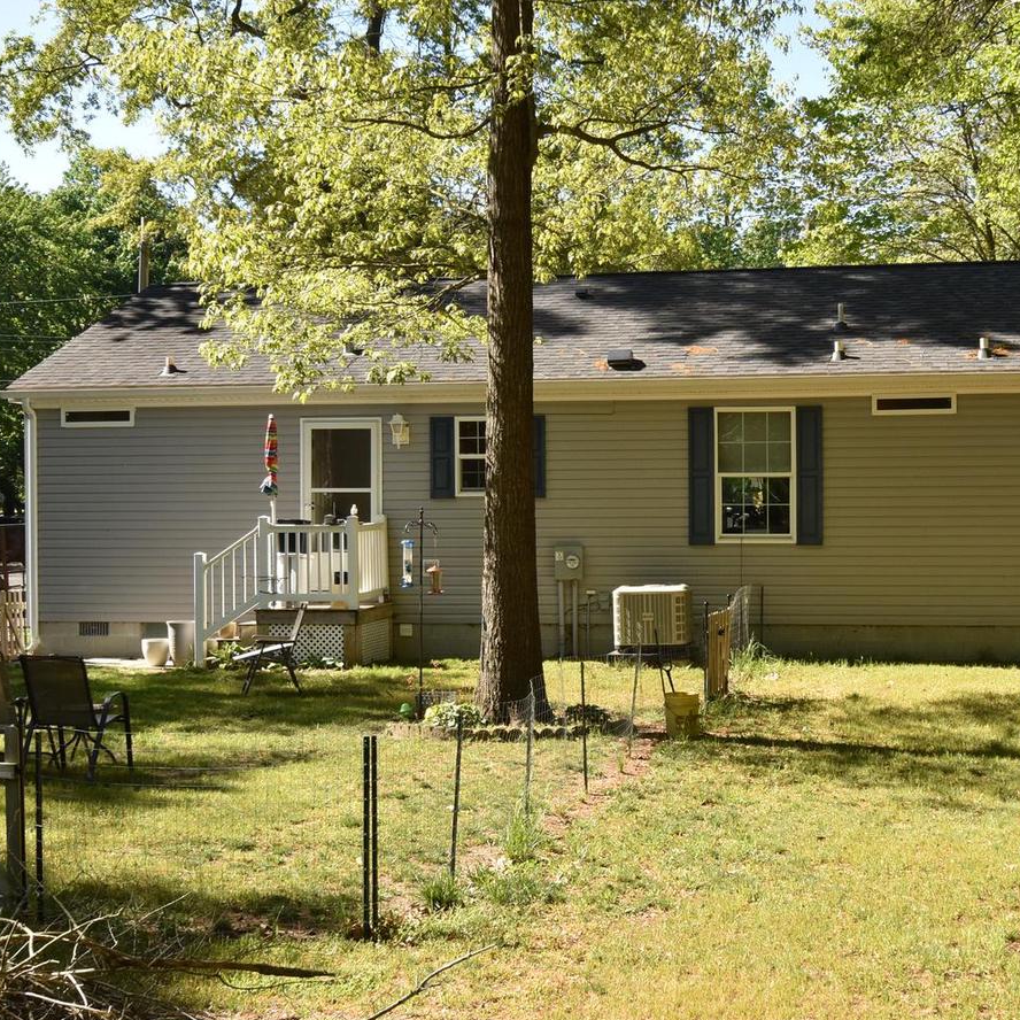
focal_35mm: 52
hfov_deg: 32.8
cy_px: 515
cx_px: 626
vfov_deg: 33.0
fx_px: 1723
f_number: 13
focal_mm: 25
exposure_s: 1/200
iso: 400
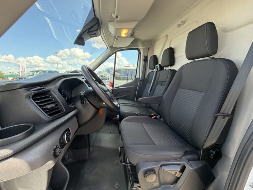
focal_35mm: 14
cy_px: 95
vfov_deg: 85.7
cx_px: 126
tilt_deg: -9.6
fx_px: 102
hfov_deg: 102.1
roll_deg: +0.7
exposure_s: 1/135
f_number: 2.2
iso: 50
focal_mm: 2.22
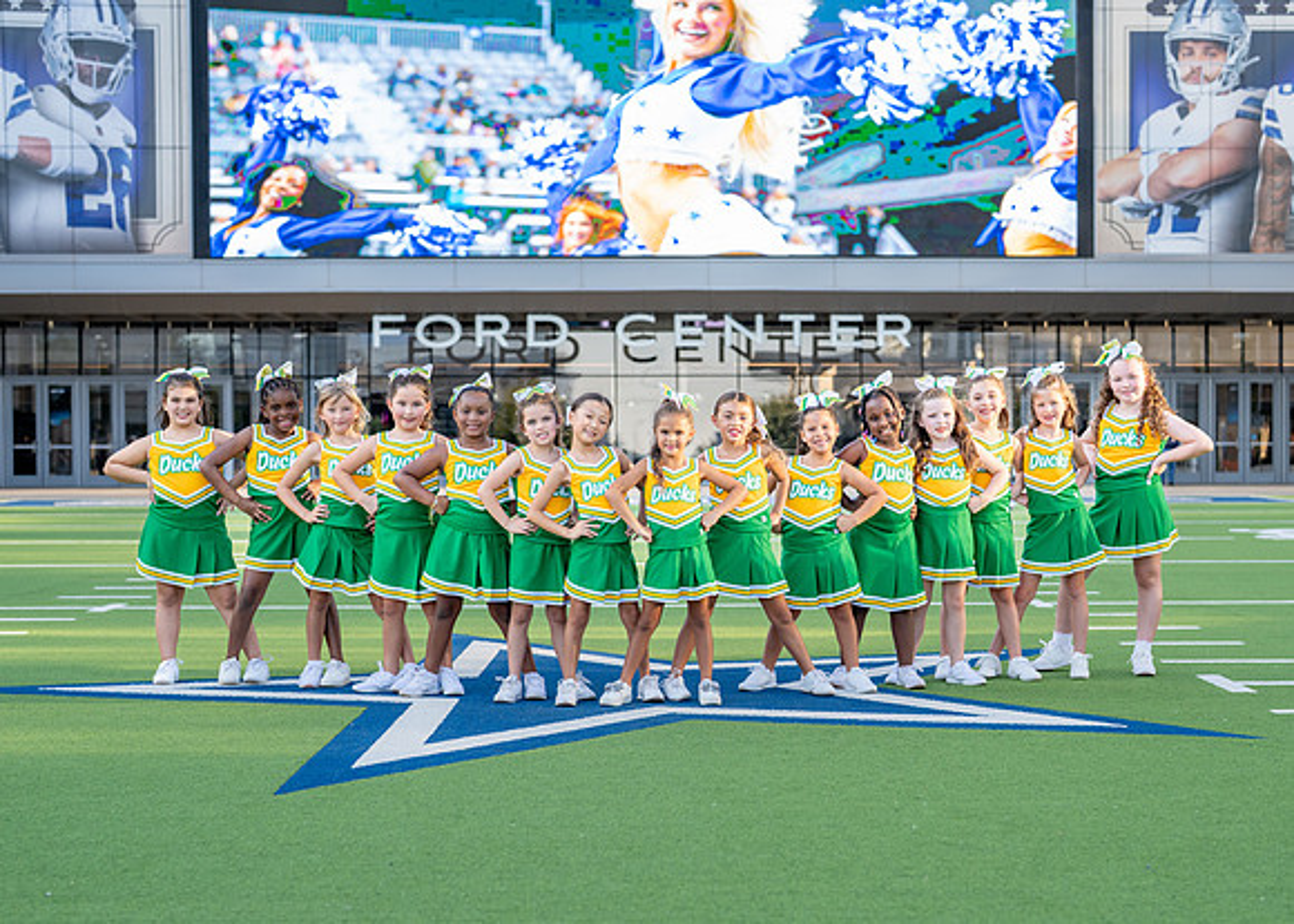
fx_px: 2233
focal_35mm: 61
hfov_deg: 32.3
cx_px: 705
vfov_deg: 23.4
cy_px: 533
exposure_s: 1/800
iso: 320
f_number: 2.8
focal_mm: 50
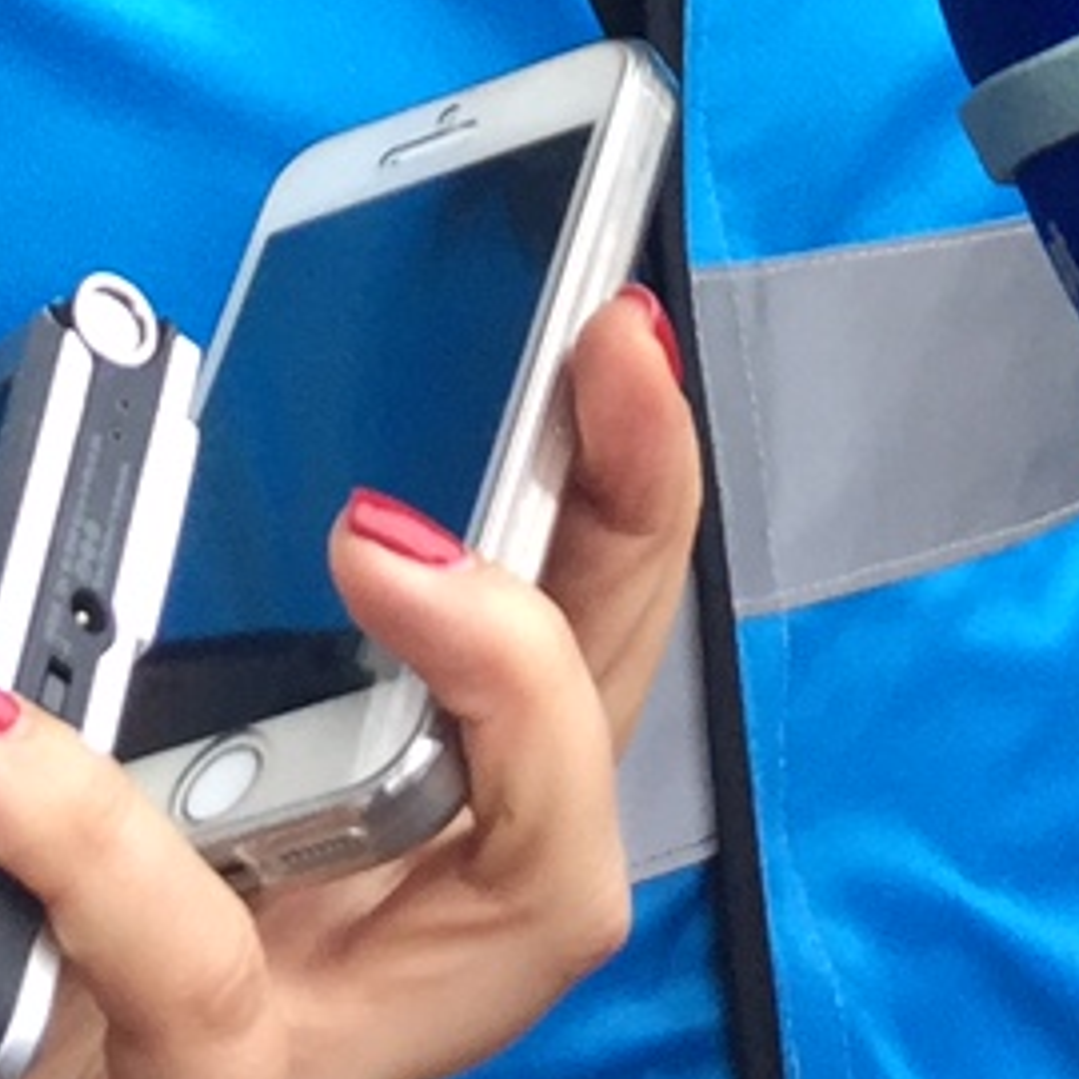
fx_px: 5466
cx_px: 747
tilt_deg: +0.8
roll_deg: +0.1
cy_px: -1131
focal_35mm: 155
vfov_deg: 10.3
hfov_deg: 11.3
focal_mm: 4.15
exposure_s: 1/100
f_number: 2.2
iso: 50
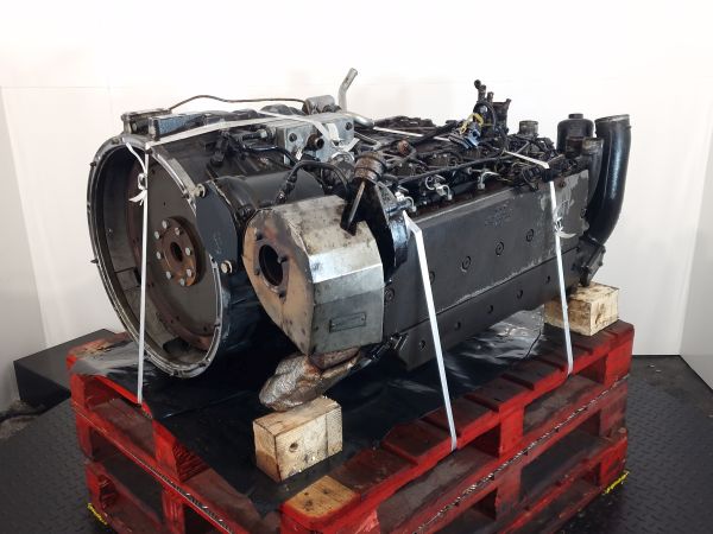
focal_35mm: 23
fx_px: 474
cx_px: 356
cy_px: 267
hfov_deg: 73.9
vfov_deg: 58.9
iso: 80
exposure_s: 1/50
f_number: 1.8
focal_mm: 6.4
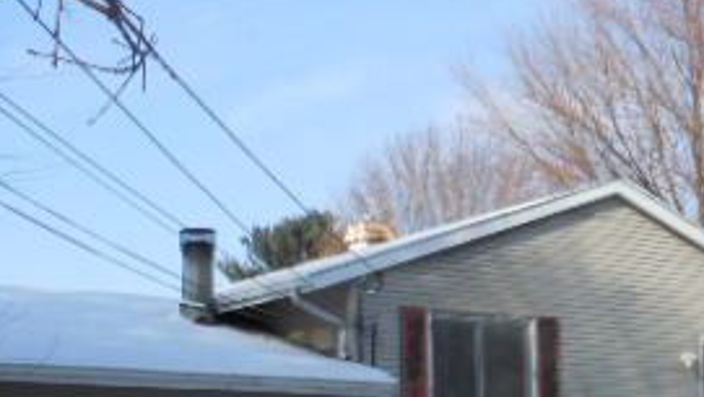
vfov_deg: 16.1
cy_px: 480
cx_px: 179
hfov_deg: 28.9
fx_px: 1345
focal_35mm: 72
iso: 80
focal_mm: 5
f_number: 3.7
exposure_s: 1/500
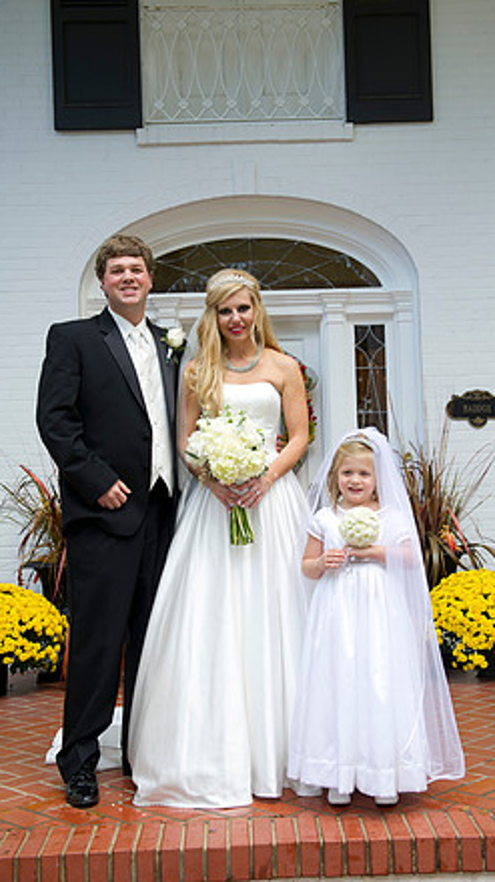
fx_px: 1052
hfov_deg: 26.5
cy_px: 437
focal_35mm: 45
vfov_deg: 45.5
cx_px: 274
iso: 400
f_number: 5
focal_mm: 42
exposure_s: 1/200
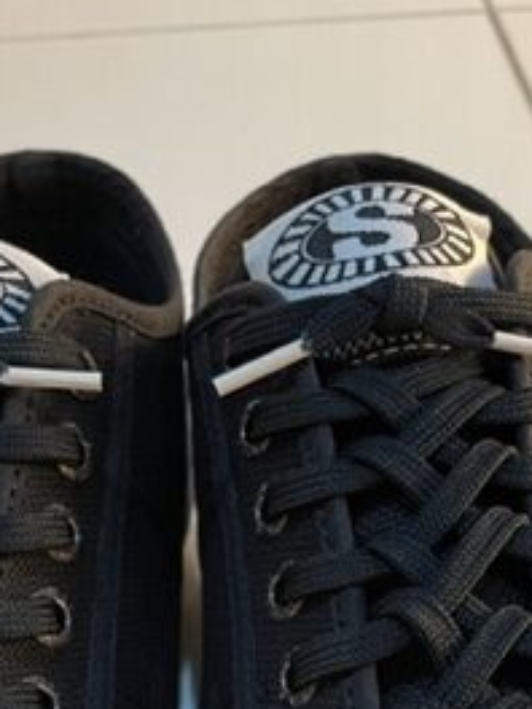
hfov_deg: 23.2
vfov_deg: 27.9
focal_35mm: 63
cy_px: 790
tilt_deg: -45.0
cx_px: 204
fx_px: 1291
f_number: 1.6
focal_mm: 4.2
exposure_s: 1/60
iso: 125
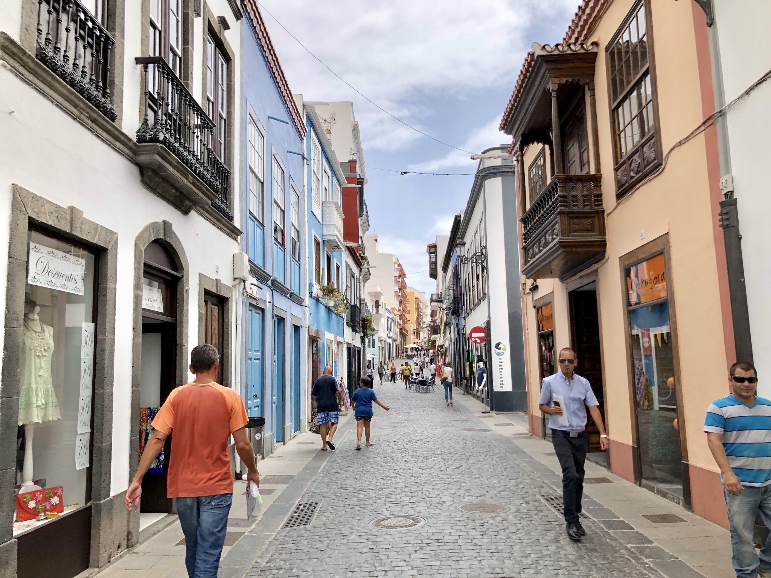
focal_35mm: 28
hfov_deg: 63.4
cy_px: 289
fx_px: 624
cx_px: 386
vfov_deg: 49.7
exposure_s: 1/1429
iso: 20
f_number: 1.8
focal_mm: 4
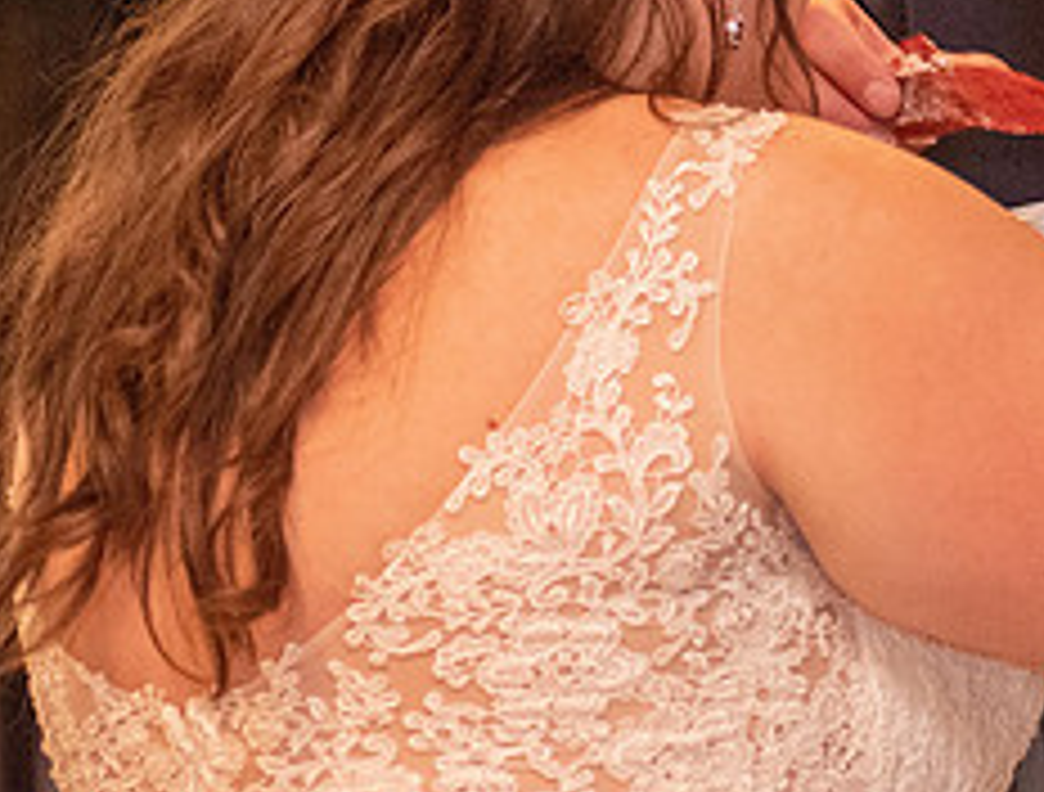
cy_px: -50
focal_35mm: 388
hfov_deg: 5.1
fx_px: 11750
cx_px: 1072
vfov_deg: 3.9
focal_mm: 95
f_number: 4.8
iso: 4000
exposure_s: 1/60
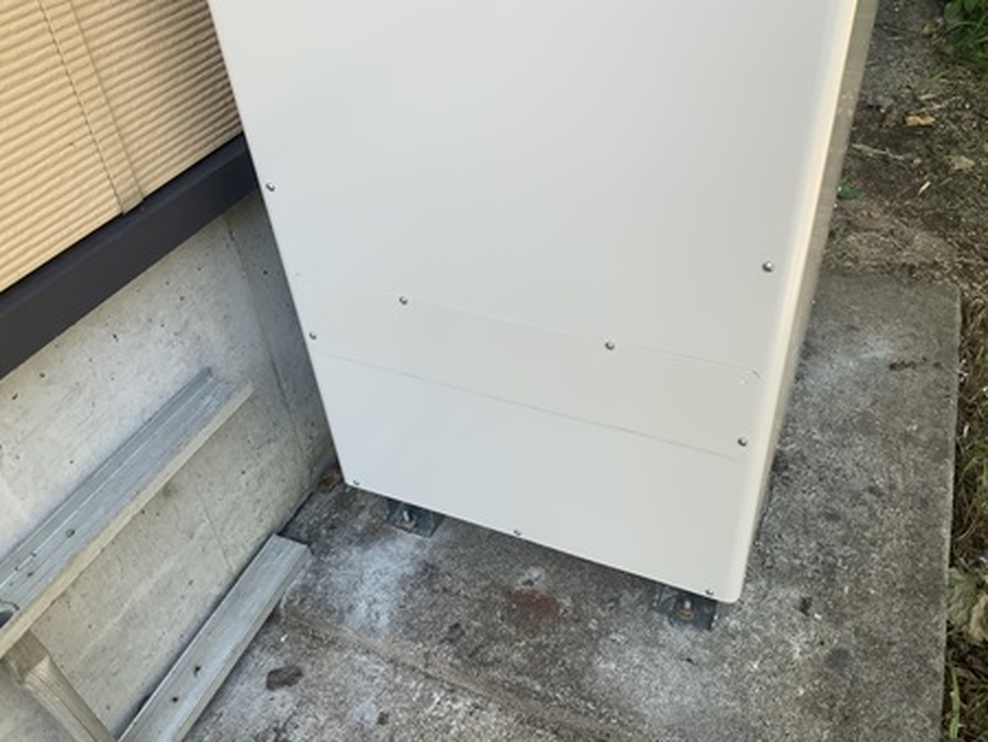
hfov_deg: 61.6
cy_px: 371
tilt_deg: -40.4
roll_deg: +5.2
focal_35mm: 29
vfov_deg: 48.3
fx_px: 828
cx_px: 494
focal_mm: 3
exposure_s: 1/222
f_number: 1.8
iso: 16
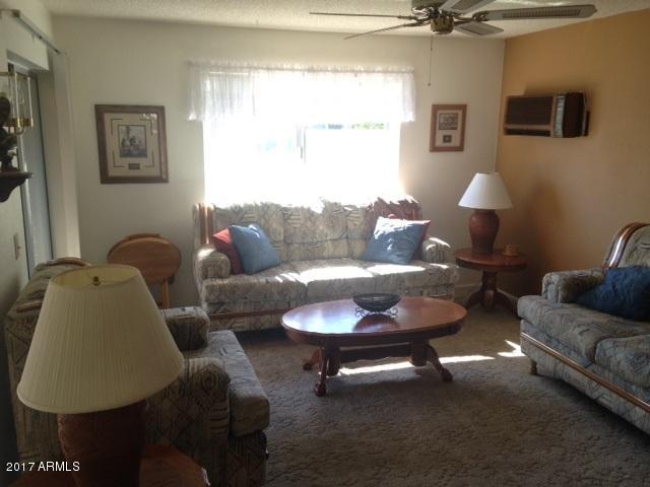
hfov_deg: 55.4
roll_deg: +0.2
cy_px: 244
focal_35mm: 33
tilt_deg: -12.0
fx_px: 620
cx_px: 325
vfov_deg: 42.9
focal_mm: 4.12
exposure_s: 1/60
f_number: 2.4
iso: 50
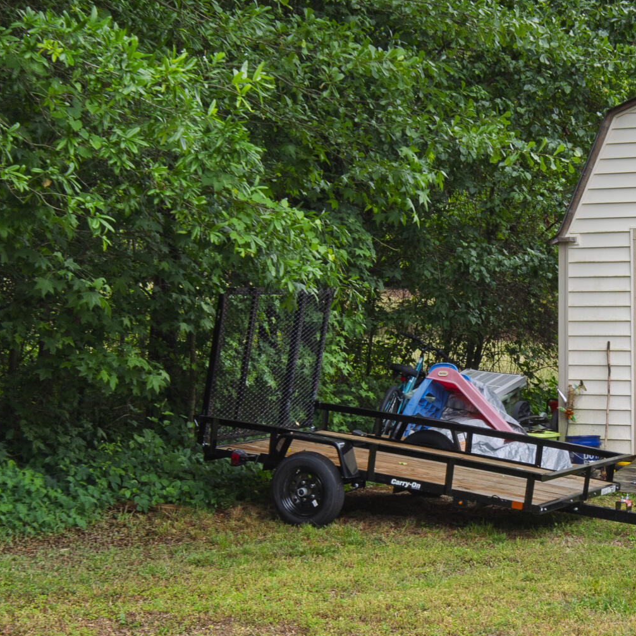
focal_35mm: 76
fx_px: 1580
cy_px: 295
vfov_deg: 22.8
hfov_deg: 22.5
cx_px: 485
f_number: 8
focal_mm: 20
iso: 100
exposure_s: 1/80
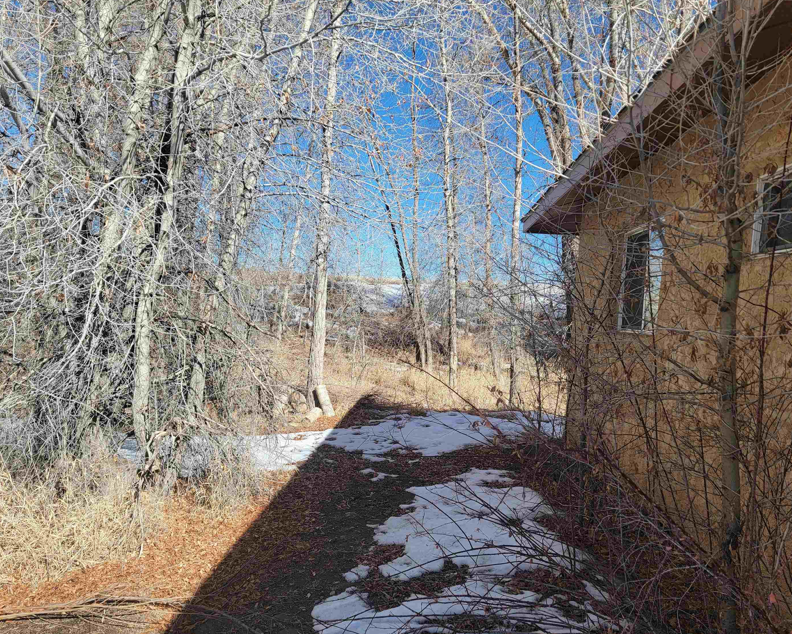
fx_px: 609
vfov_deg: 54.9
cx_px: 397
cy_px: 326
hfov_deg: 66.0
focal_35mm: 26
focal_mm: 6.7
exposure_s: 1/654
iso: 16
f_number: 1.8
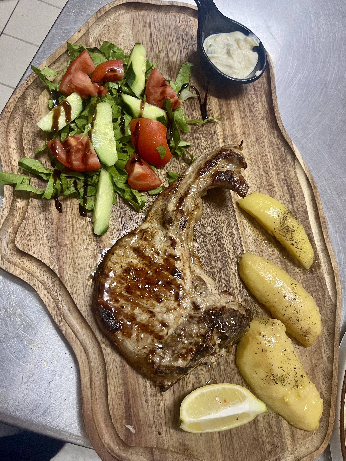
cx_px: 173
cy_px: 230
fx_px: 347
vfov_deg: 67.3
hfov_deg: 53.1
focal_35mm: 26
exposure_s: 1/50
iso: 200
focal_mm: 5.1
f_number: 1.6
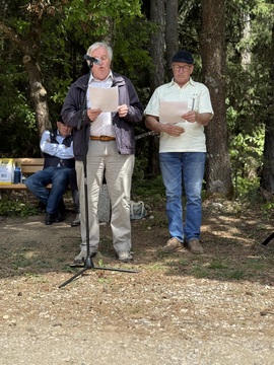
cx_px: 137
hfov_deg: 30.3
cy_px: 182
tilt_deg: +4.6
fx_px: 507
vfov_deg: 39.7
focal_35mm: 48
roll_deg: +1.0
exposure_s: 1/1285
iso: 64
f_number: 1.78
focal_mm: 6.76
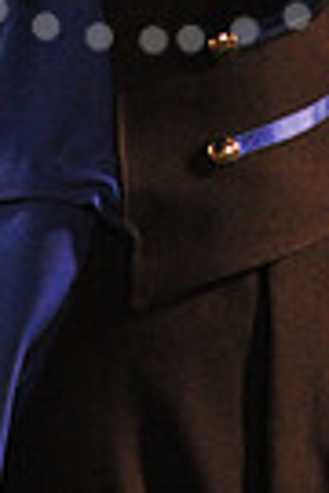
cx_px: 154
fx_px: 9102
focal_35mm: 664
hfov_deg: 2.1
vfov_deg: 3.1
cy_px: -394
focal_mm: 155
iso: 5000
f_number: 7.1
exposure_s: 1/160
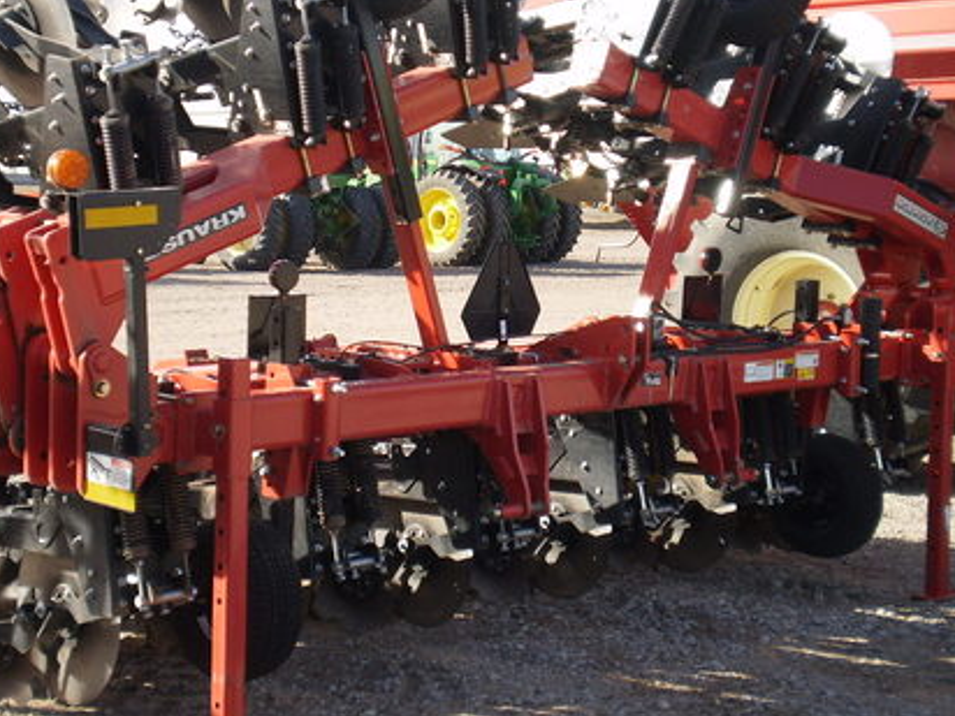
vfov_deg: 21.0
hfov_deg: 27.8
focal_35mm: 70
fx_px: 1931
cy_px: 299
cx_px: 438
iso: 64
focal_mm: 9.3
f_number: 3.9
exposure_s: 1/320
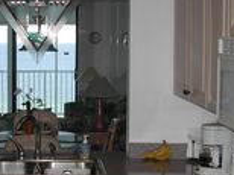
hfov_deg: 21.3
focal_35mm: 91
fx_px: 614
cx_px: 47
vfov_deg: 16.2
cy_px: 107
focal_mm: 6.3
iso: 79
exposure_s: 1/176
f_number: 2.9
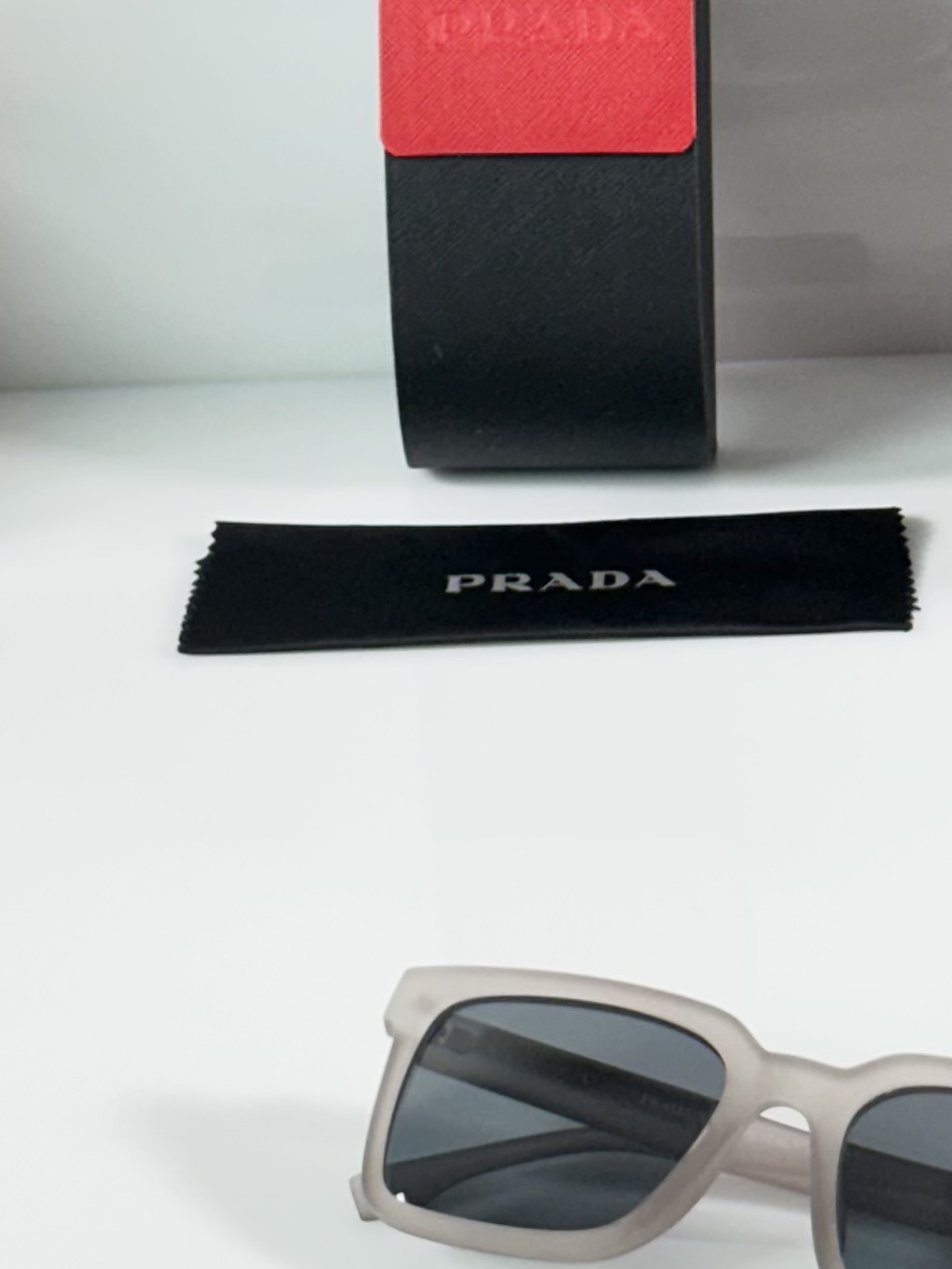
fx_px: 5132
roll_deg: +3.3
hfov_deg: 10.6
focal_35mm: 140
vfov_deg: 14.0
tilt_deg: -22.4
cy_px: 343
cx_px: 708
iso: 100
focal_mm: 6.86
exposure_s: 1/100
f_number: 1.78
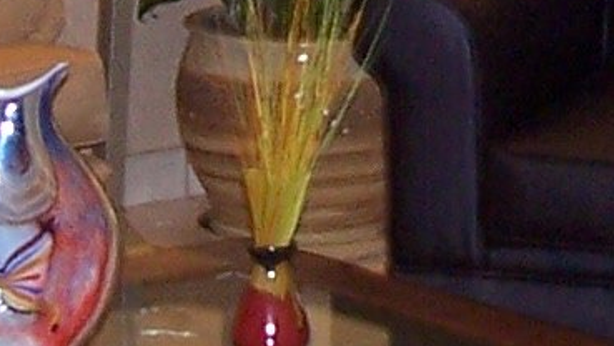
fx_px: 3877
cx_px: 674
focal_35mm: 238
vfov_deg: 5.0
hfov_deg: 9.0
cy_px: -398
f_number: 2.8
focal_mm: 6
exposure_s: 1/60
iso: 140
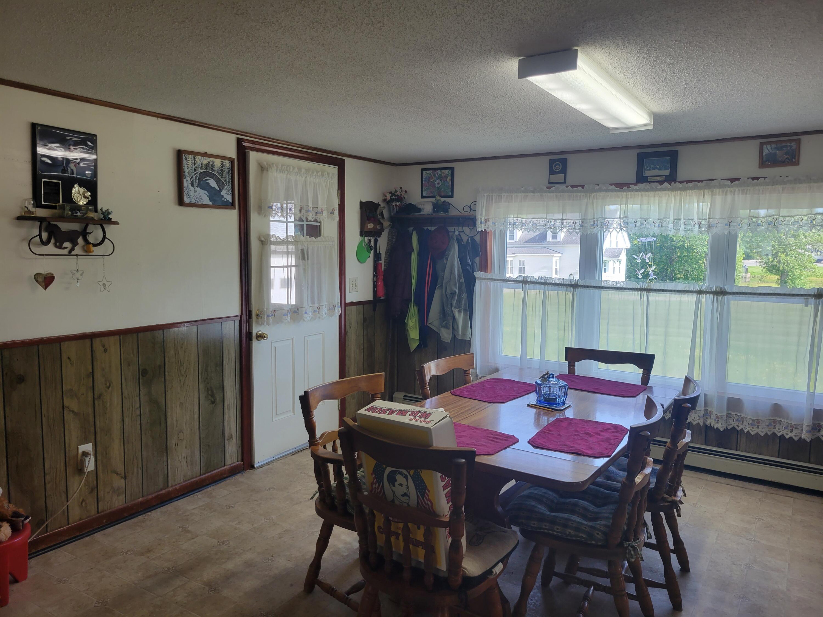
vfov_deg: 53.1
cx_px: 412
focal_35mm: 26
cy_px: 308
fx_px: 618
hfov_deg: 67.3
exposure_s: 1/119
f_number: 1.8
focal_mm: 5.4
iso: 80
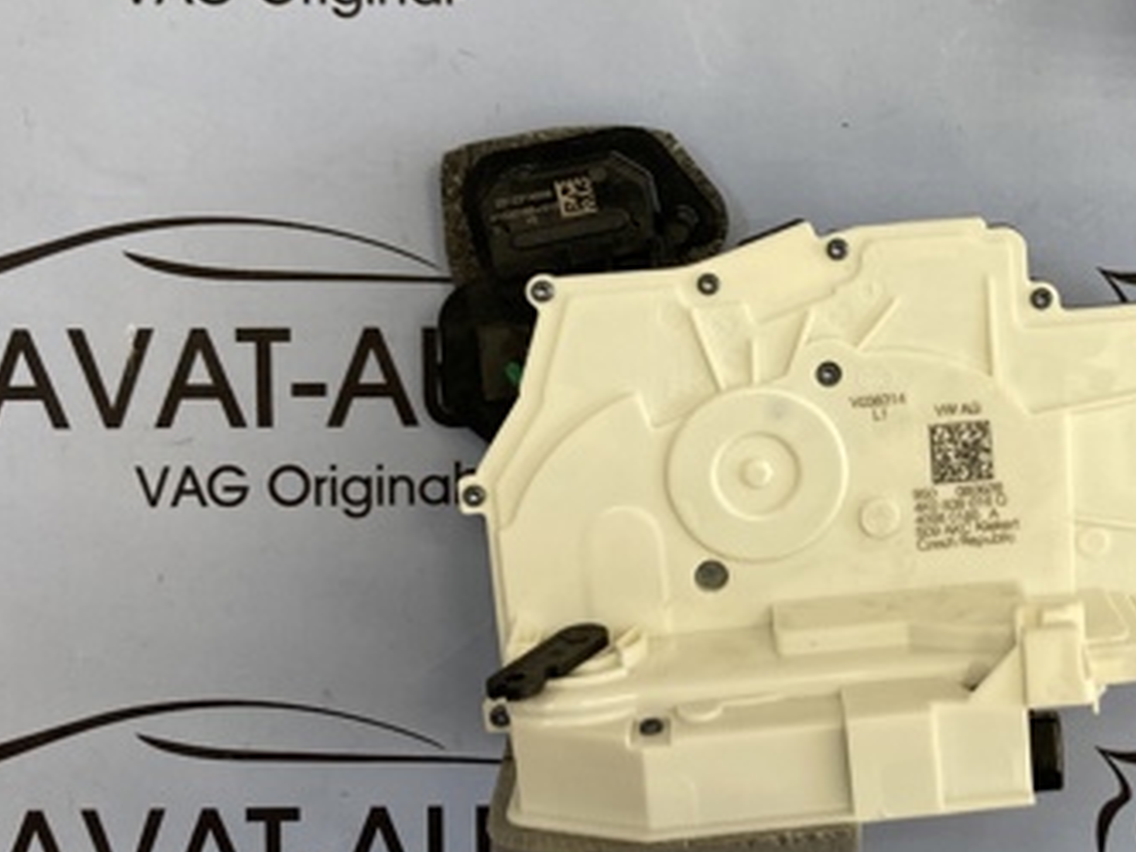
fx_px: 1772
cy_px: 347
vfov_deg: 27.0
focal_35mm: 54
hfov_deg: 34.7
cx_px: 859
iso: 80
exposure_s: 1/121
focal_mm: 3.99
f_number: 1.8
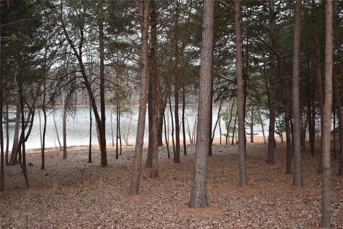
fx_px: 372
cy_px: 114
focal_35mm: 39
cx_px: 172
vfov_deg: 34.2
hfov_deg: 49.6
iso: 800
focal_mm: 26
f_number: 4
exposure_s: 1/250
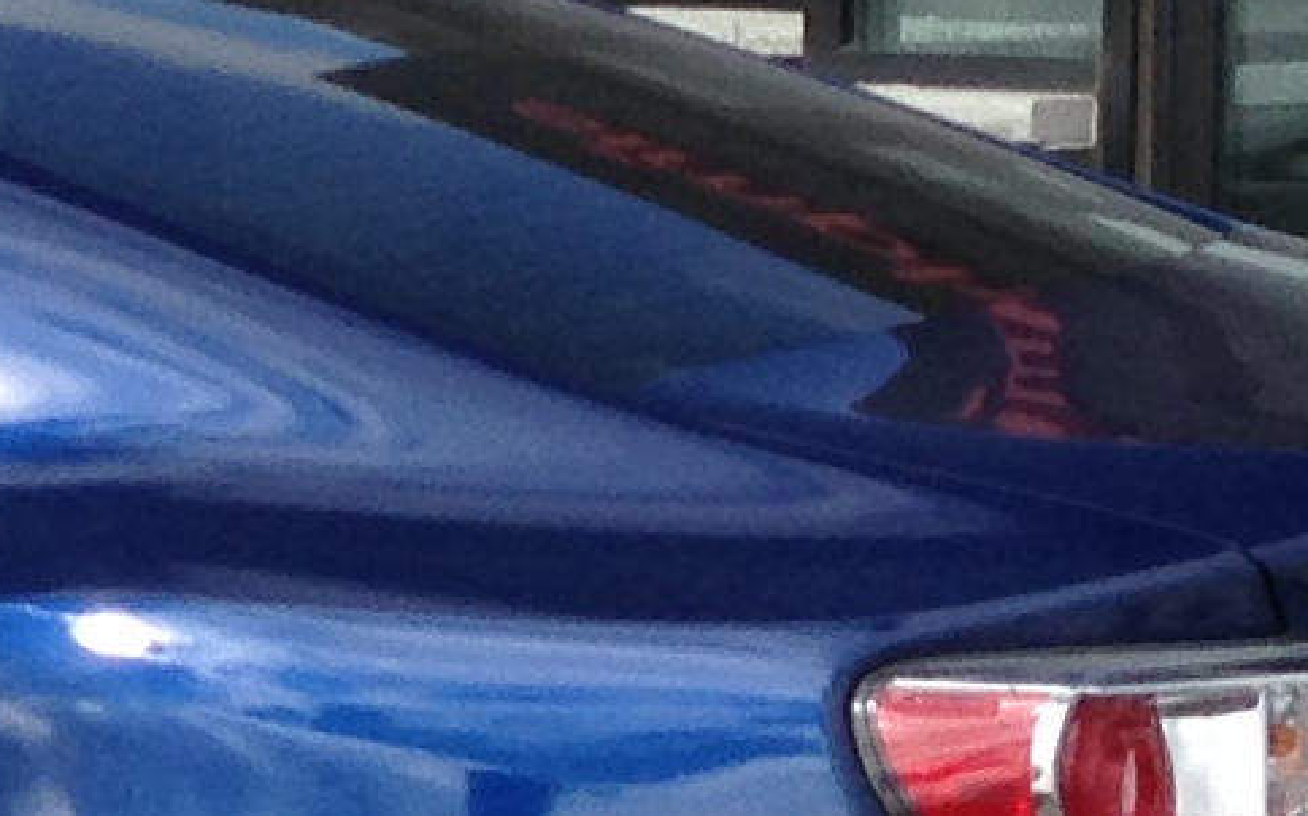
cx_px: -1243
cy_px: 270
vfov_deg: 5.6
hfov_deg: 8.5
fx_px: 8409
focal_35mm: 236
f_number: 2.4
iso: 50
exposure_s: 1/1550
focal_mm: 4.13
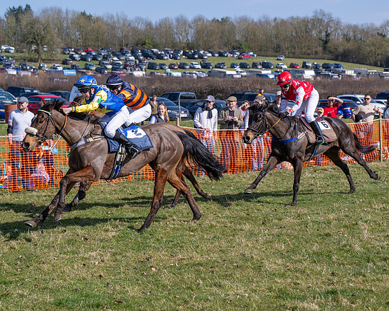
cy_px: 154
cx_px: 207
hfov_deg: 24.0
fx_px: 915
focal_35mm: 80
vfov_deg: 19.3
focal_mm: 70
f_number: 5
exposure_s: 1/1600
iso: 200
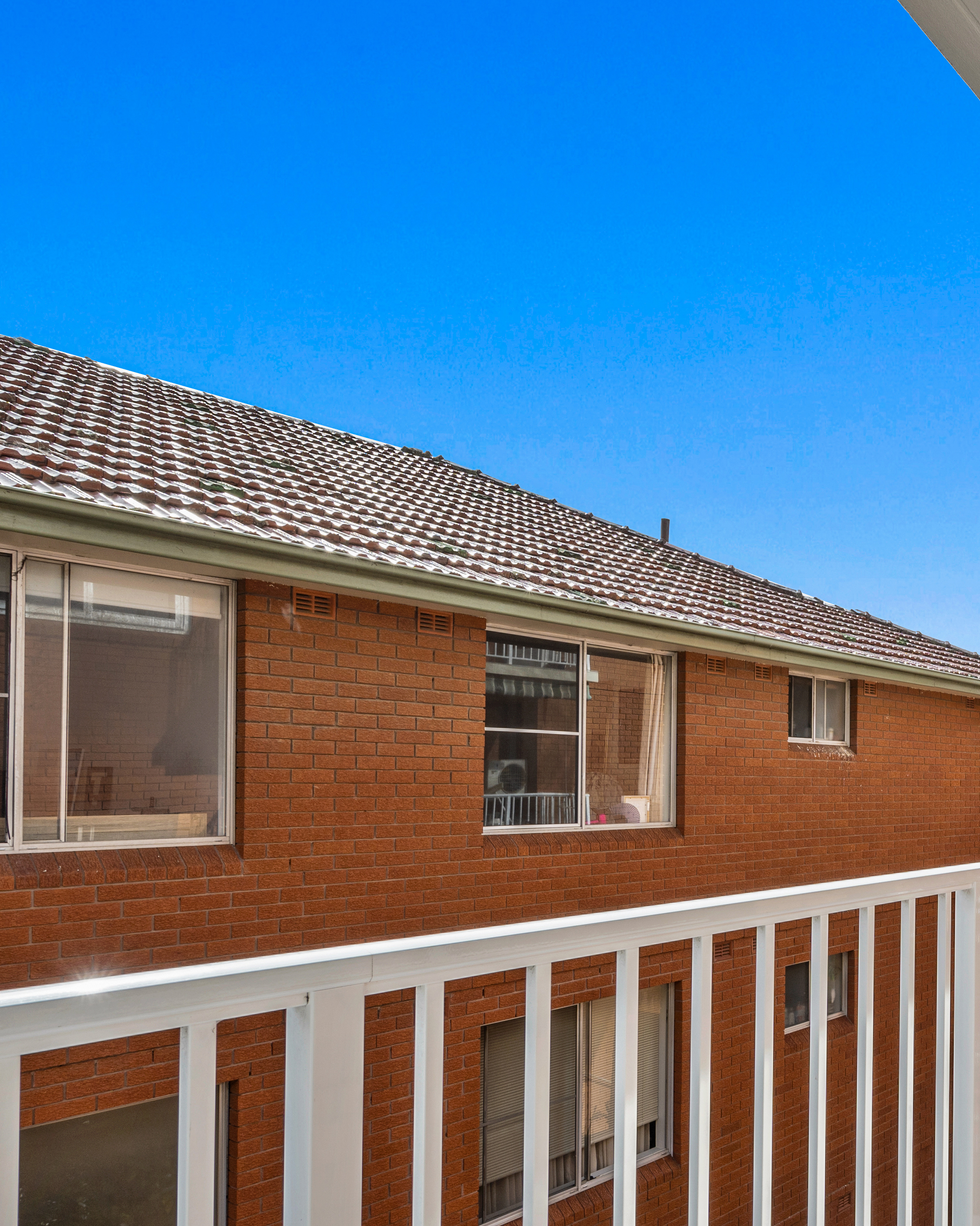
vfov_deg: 63.2
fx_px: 979
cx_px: 974
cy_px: 767
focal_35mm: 27
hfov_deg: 45.2
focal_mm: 14
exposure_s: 1/125
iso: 100
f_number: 10
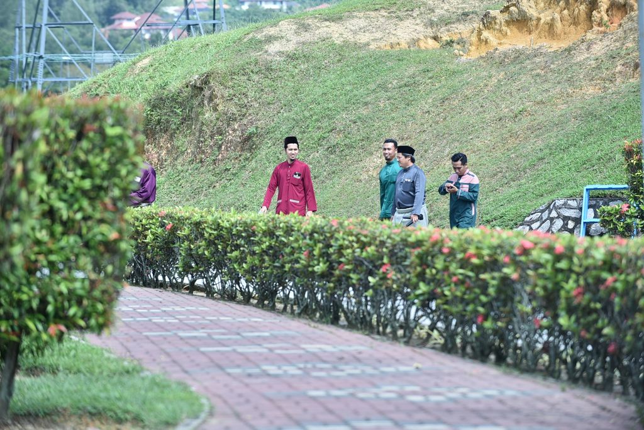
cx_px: 322
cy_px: 215
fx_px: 3580
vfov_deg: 6.9
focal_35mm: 200
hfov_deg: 10.3
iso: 100
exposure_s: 1/400
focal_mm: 200
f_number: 5
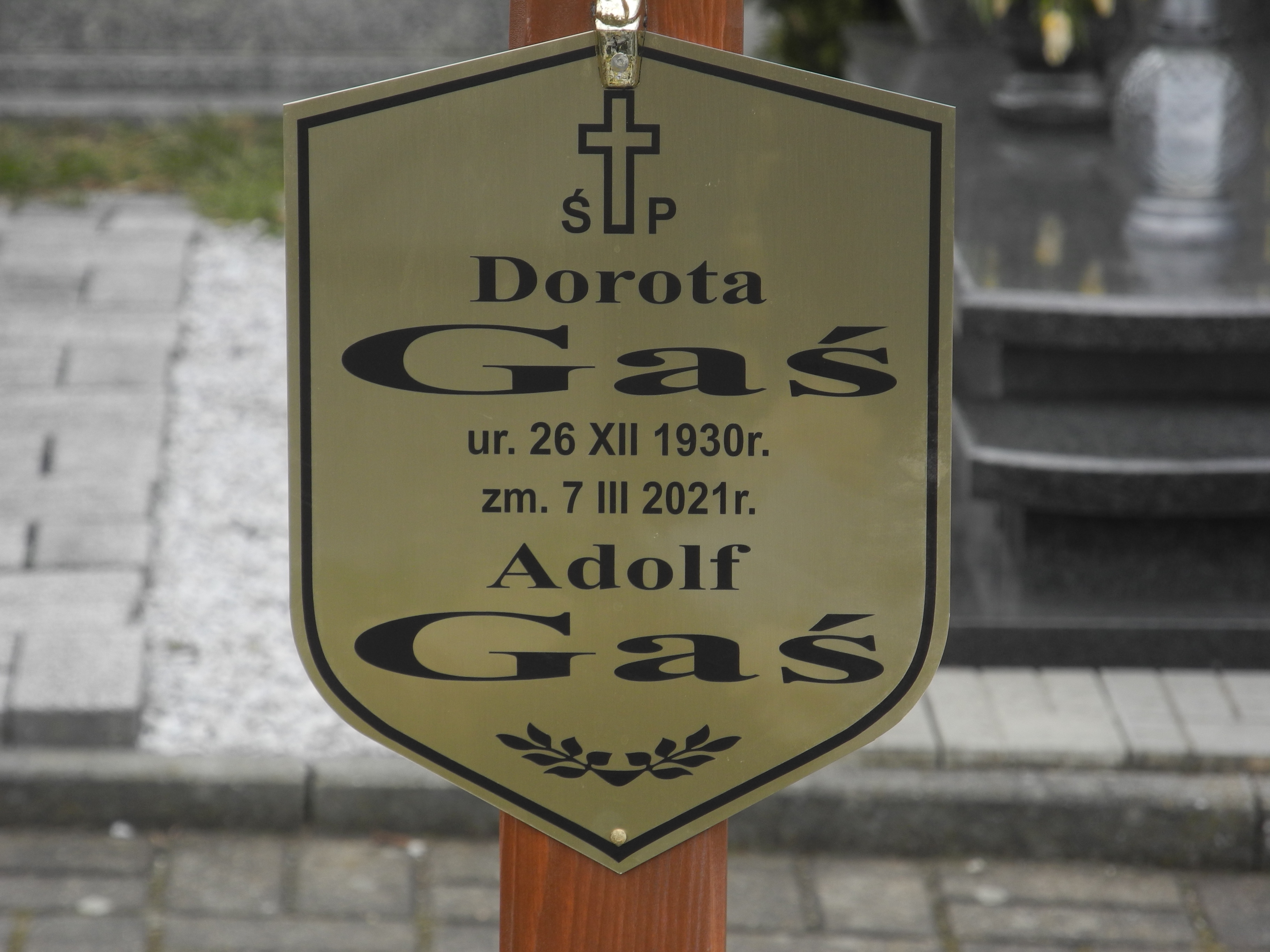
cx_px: 635
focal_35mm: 200
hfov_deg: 9.9
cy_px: 476
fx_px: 7338
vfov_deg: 7.4
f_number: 5.6
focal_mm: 42.6
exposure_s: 1/80
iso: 100
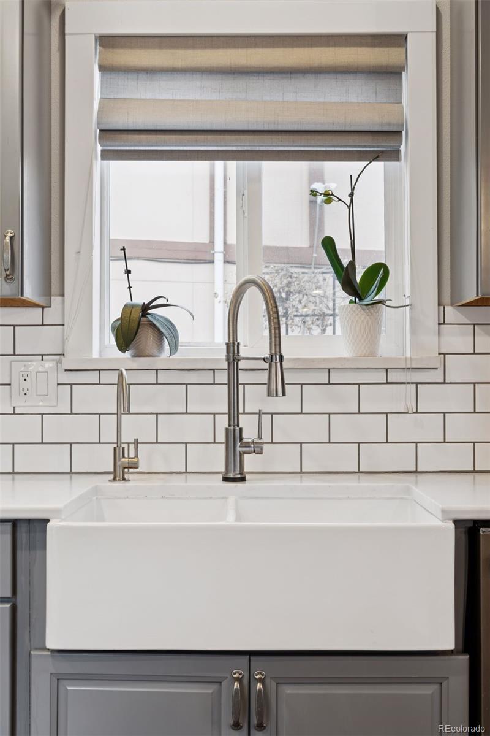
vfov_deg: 43.6
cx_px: 245
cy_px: 368
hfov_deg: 29.9
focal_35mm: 45
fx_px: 919
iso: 400
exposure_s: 1/20
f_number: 9
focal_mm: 45
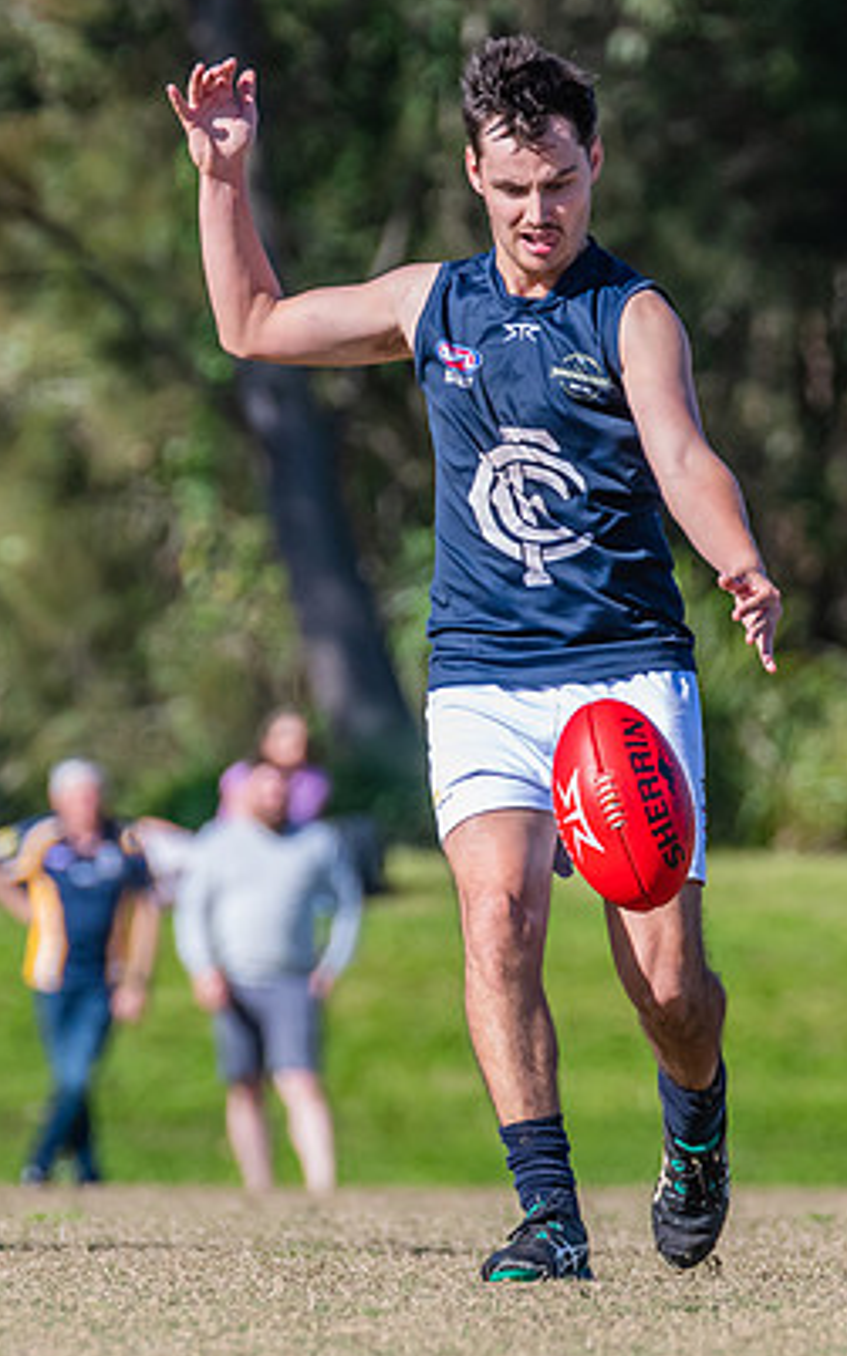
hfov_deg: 1.6
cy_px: 708
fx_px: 29457
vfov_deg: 2.6
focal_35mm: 797
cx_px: 530
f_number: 7.1
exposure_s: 1/2000
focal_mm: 330
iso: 800
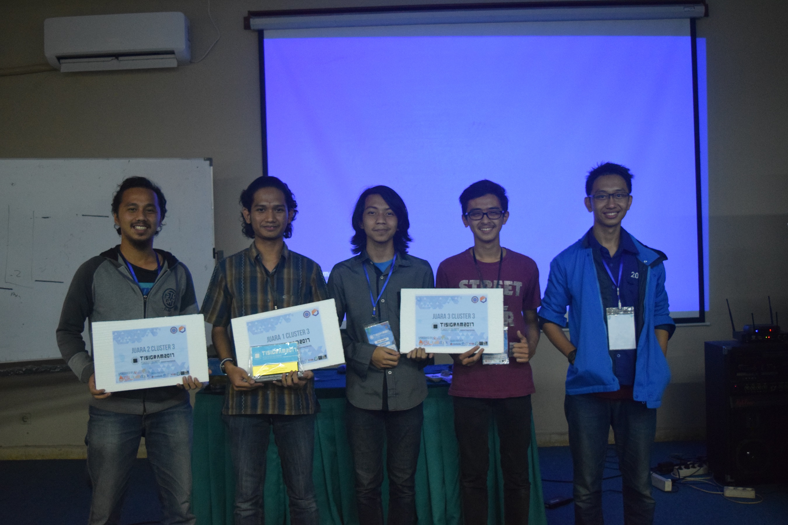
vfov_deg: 36.9
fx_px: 788
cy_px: 262
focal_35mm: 36
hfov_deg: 53.1
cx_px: 394
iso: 3200
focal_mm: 24
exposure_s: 1/160
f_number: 4
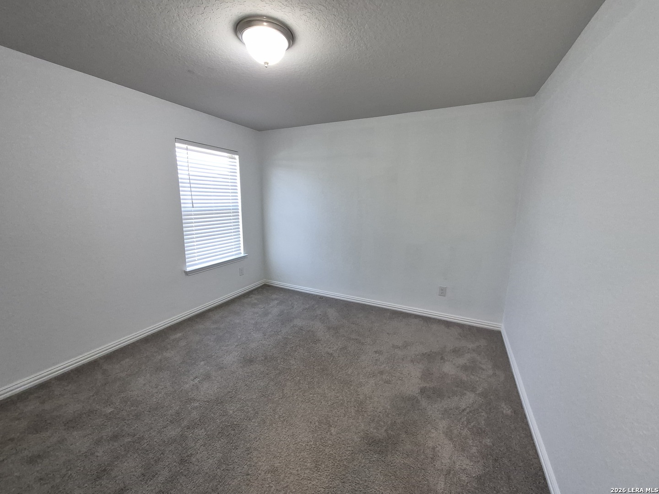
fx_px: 247
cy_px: 247
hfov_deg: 106.2
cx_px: 330
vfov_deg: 89.9
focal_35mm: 13
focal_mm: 1.74
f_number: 2.2
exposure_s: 1/60
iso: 200
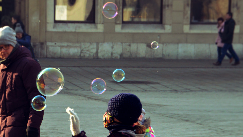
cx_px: 105
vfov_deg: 5.5
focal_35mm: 218
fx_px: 1406
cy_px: 153
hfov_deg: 9.9
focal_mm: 65
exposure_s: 1/500
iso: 450
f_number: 5.3
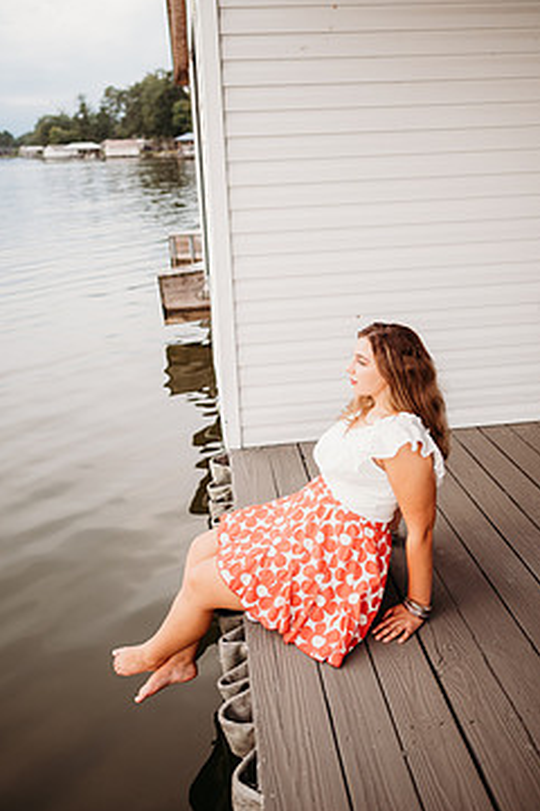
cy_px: 318
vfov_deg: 61.3
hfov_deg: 43.6
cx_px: 281
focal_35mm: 30
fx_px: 675
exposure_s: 1/400
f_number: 2.2
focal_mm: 24
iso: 200
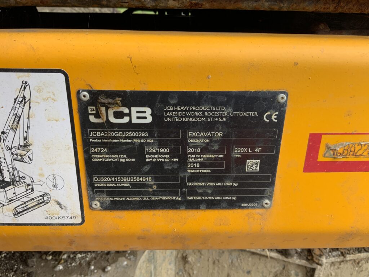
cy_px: 138
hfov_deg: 61.7
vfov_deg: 48.2
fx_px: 309
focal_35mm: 29
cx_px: 184
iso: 25
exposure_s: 1/122
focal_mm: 3
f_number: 1.8
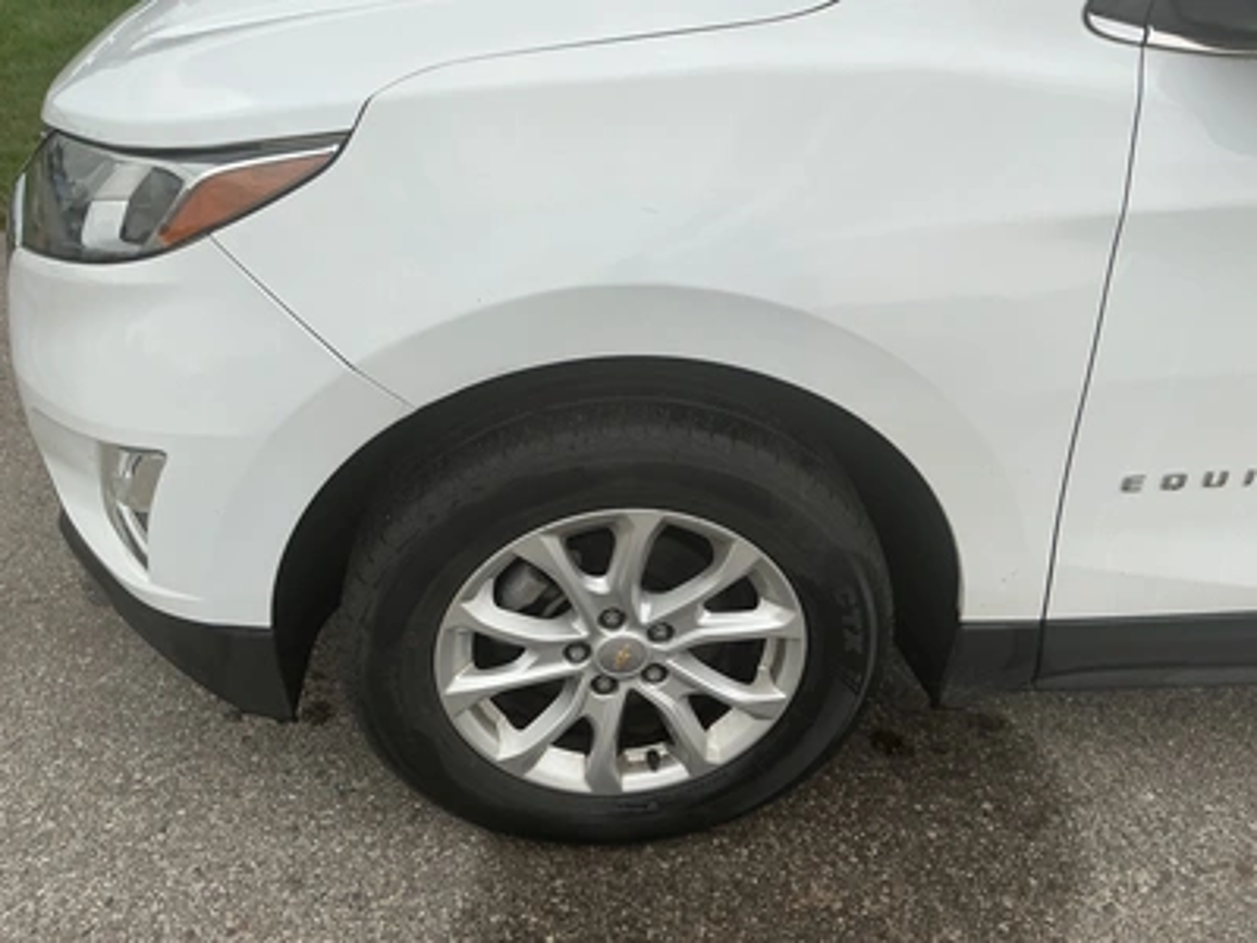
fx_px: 1017
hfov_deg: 63.4
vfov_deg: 49.7
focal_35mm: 28
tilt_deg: -31.6
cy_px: 472
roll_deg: -0.7
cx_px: 628
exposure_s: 1/122
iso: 32
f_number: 1.8
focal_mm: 3
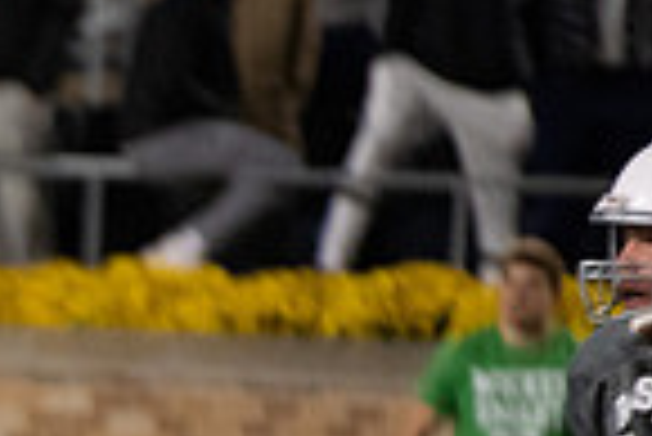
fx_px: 28934
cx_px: -472
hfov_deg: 1.3
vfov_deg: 0.9
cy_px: 492
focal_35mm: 1596
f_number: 4.5
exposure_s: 1/500
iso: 4500
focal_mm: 400
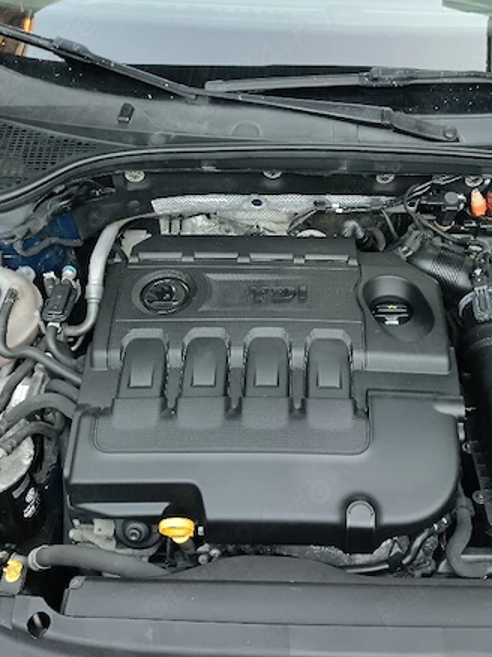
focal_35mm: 37
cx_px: 296
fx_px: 702
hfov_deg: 38.5
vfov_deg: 50.2
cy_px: 322
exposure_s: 1/25.1
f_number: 1.9
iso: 1262
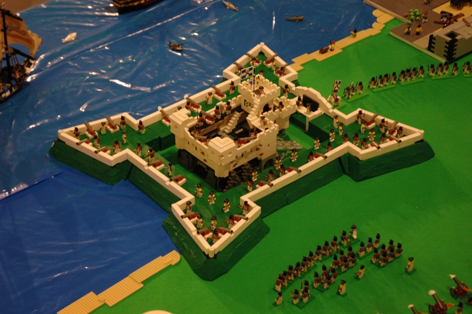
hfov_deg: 24.6
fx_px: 1081
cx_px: 236
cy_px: 157
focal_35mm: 82
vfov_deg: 16.5
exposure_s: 1/60
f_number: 4.5
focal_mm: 55
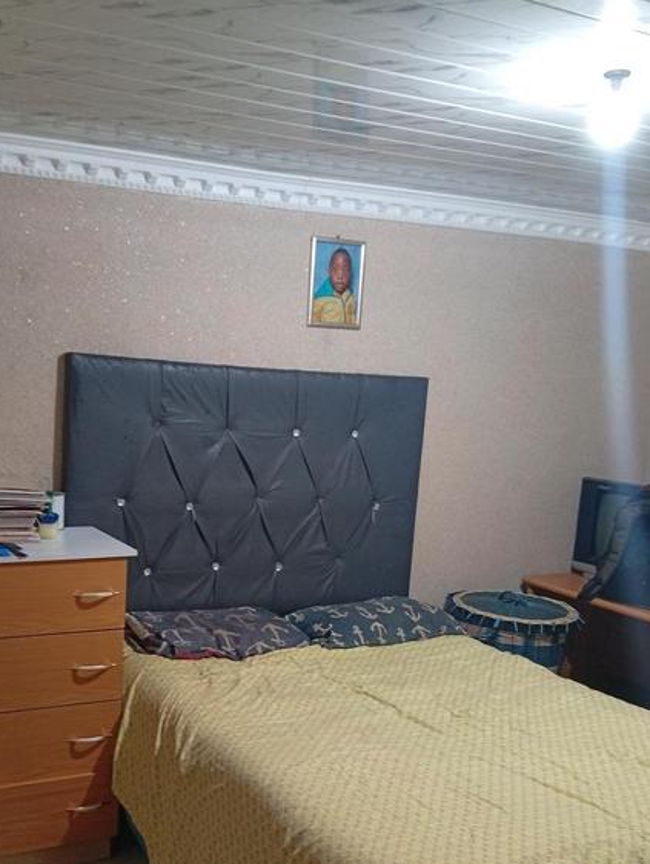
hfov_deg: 38.5
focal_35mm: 37
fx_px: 924
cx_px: 243
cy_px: 540
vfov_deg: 49.6
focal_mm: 3.96
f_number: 1.8
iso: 653
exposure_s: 1/20
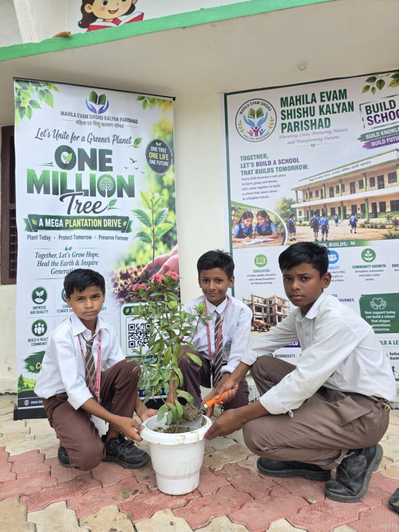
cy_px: 266
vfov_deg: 73.9
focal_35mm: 23
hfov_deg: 58.9
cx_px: 200
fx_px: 353
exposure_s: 1/359
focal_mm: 6.3
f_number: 1.7
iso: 25
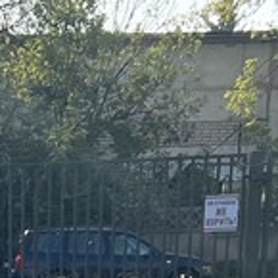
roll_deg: +1.7
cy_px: 732
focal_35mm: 162
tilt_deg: -18.1
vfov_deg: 9.3
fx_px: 1472
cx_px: -201
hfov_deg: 10.2
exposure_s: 1/1412
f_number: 1.5
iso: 50
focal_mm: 5.7
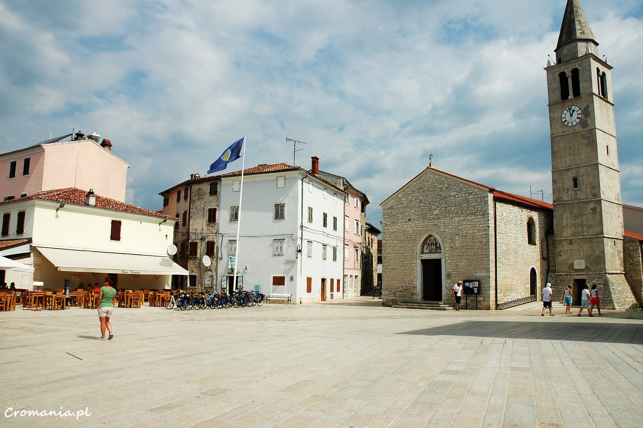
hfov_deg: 67.4
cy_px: 214
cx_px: 322
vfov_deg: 47.8
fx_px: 482
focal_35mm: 27
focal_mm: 18
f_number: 11
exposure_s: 1/640
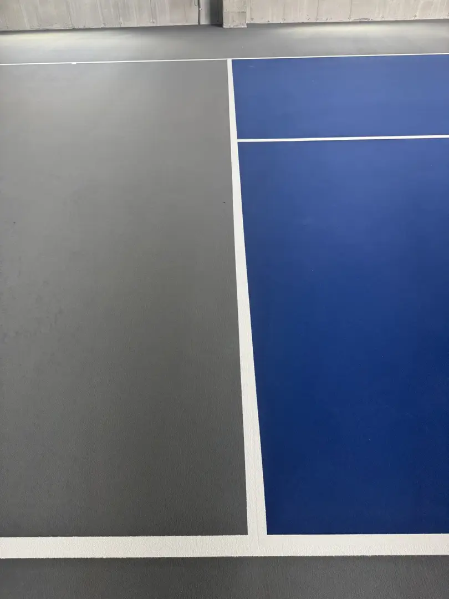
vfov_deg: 71.6
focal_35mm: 24
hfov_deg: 56.8
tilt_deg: -38.0
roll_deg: +3.2
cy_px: 300
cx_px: 224
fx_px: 415
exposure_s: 1/120
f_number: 1.78
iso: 160
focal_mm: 6.76
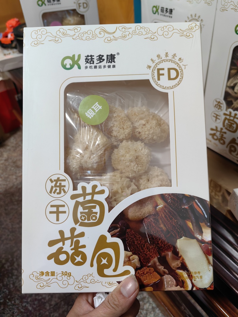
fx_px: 248
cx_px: 119
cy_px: 158
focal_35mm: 27
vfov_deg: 65.3
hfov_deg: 51.3
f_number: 2
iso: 250
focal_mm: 5.75
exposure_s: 1/50
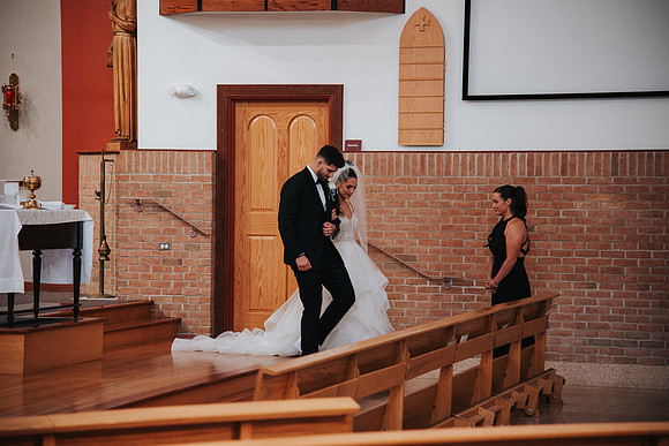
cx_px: 334
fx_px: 1952
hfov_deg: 19.5
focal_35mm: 105
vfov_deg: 13.0
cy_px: 223
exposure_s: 1/200
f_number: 4
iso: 1000
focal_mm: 105
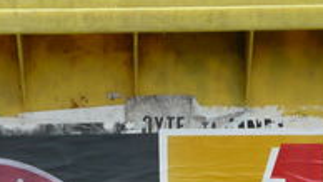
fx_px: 848
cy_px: 360
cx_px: 162
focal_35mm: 99
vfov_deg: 11.1
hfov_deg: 21.6
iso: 100
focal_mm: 4.6
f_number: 3.3
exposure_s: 1/320
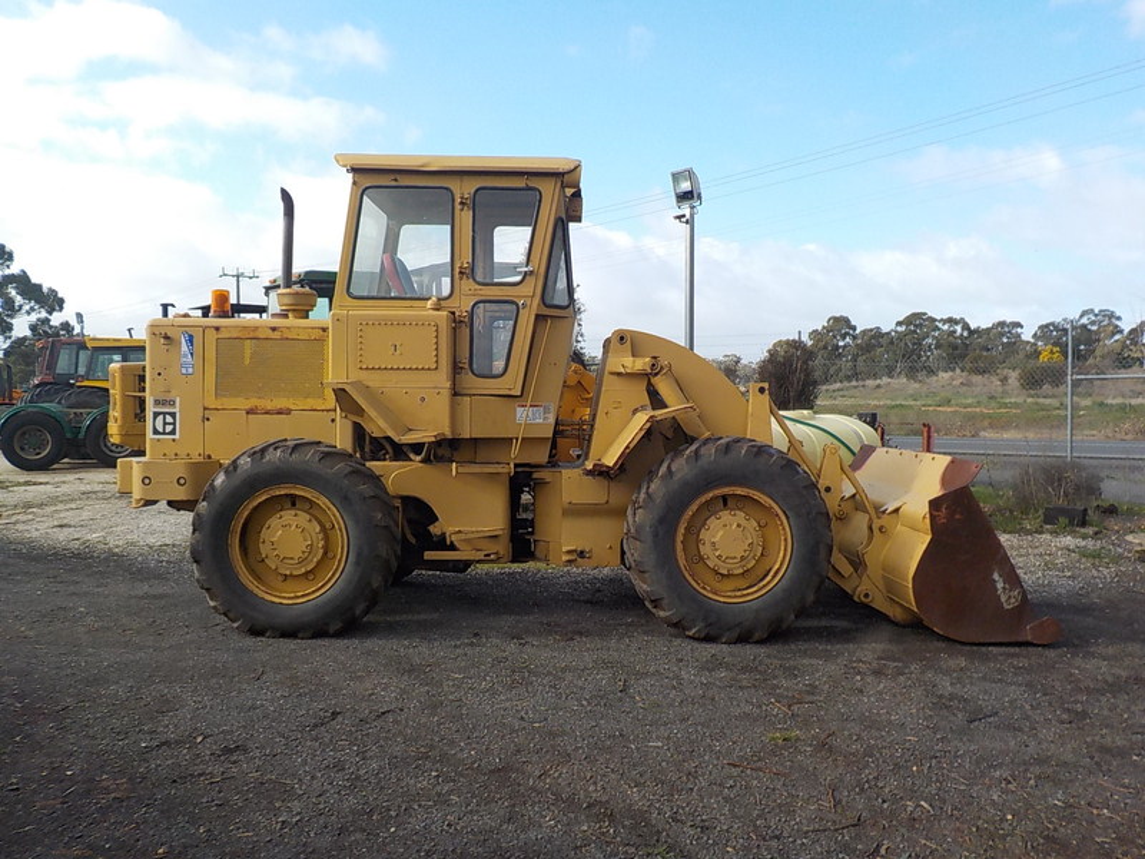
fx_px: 992
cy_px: 430
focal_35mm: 30
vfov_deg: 46.8
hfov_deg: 60.0
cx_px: 572
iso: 125
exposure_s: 1/640
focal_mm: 4.1
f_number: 3.3
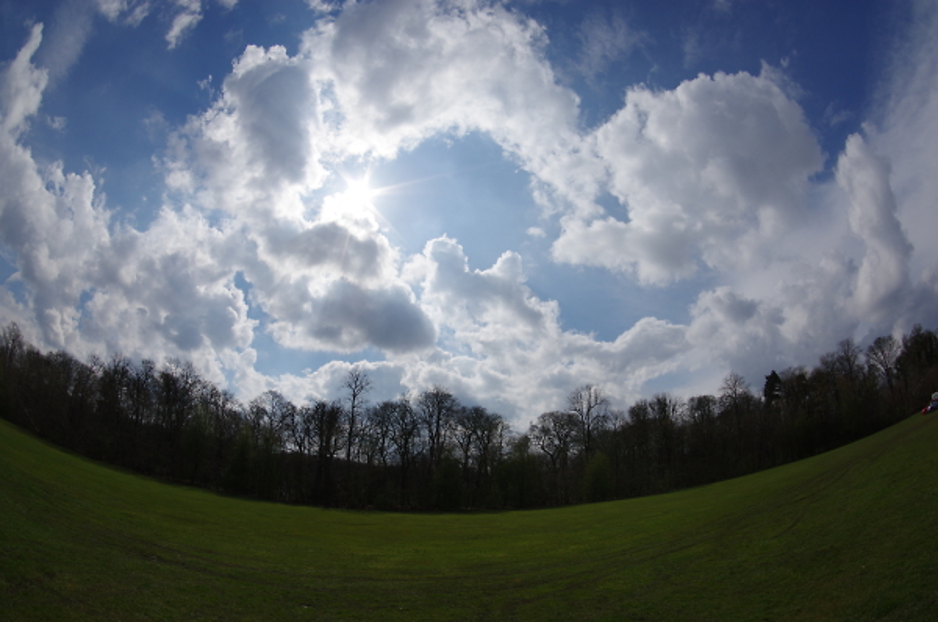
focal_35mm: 15
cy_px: 311
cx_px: 469
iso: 200
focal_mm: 10
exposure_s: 1/1600
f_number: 10
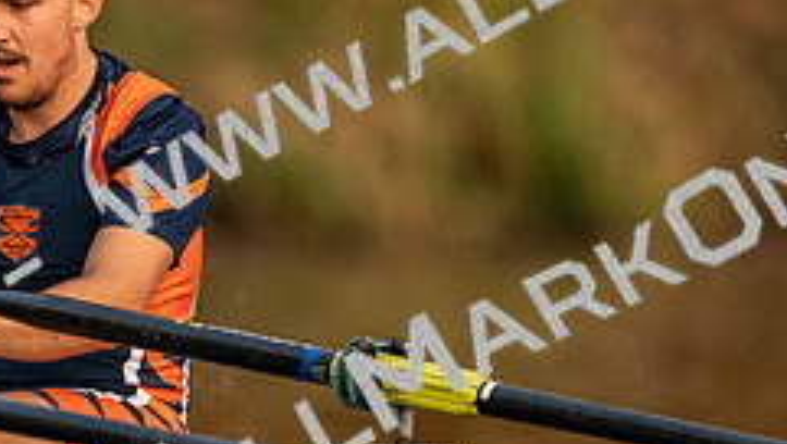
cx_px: -144
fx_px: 31598
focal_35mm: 1513
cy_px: 289
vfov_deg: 0.8
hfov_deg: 1.4
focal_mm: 600
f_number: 4
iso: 3200
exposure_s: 1/2500
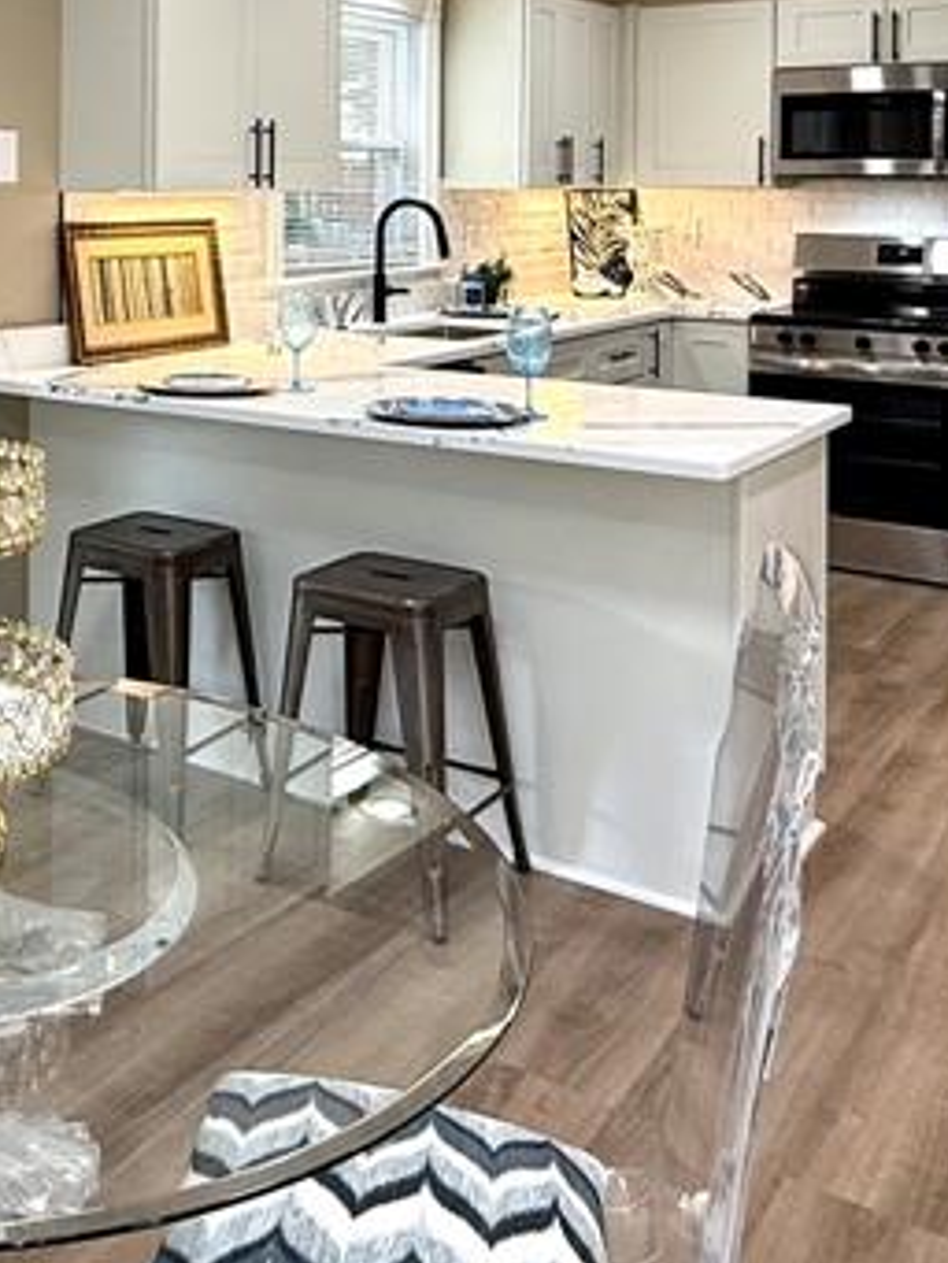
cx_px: 52
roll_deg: -0.2
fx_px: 1533
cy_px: 200
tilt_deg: -1.0
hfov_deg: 32.3
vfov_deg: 42.2
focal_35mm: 42
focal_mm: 2.22
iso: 160
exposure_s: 1/120
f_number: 2.2
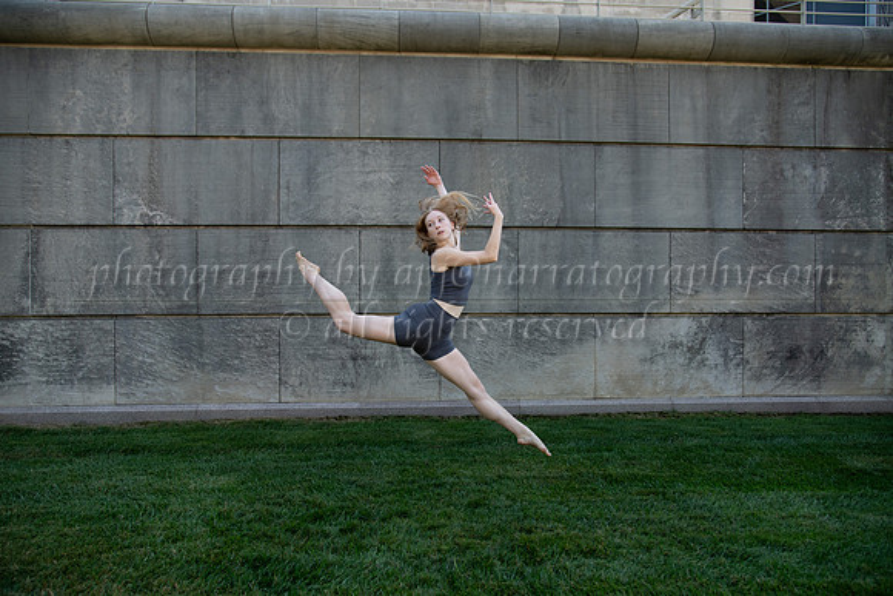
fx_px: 617
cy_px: 298
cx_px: 446
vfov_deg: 51.6
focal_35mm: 25
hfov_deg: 71.8
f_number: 4
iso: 200
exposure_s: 1/400
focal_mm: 24
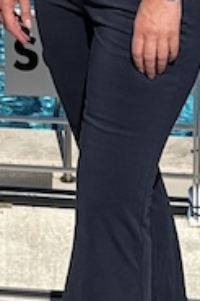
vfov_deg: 10.0
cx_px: -77
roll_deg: -0.9
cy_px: -488
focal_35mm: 172
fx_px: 1436
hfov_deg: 7.8
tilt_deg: -1.1
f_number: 1.78
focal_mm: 6.76
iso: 80
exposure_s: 1/10309
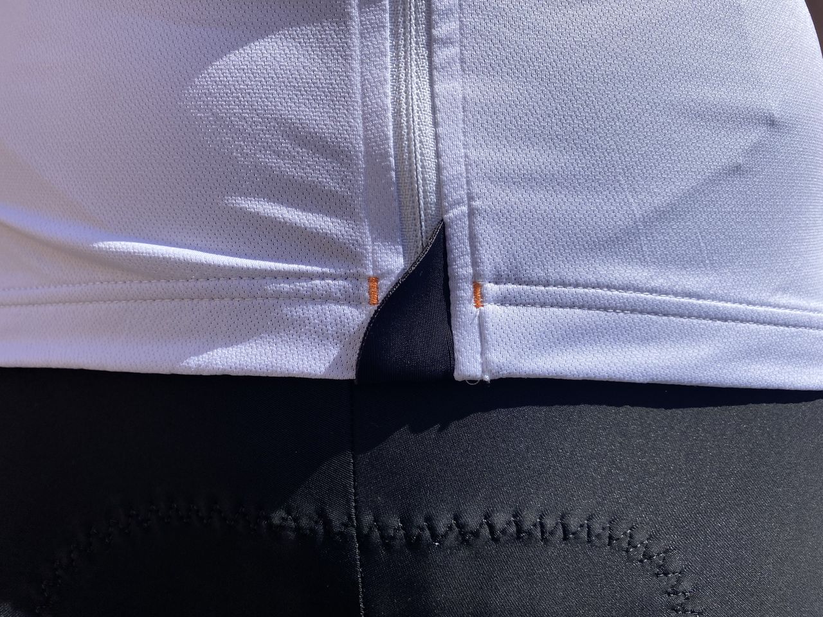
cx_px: 412
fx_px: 618
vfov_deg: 53.1
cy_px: 308
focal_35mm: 26
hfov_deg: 67.3
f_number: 1.8
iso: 32
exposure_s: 1/3125
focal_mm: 4.25
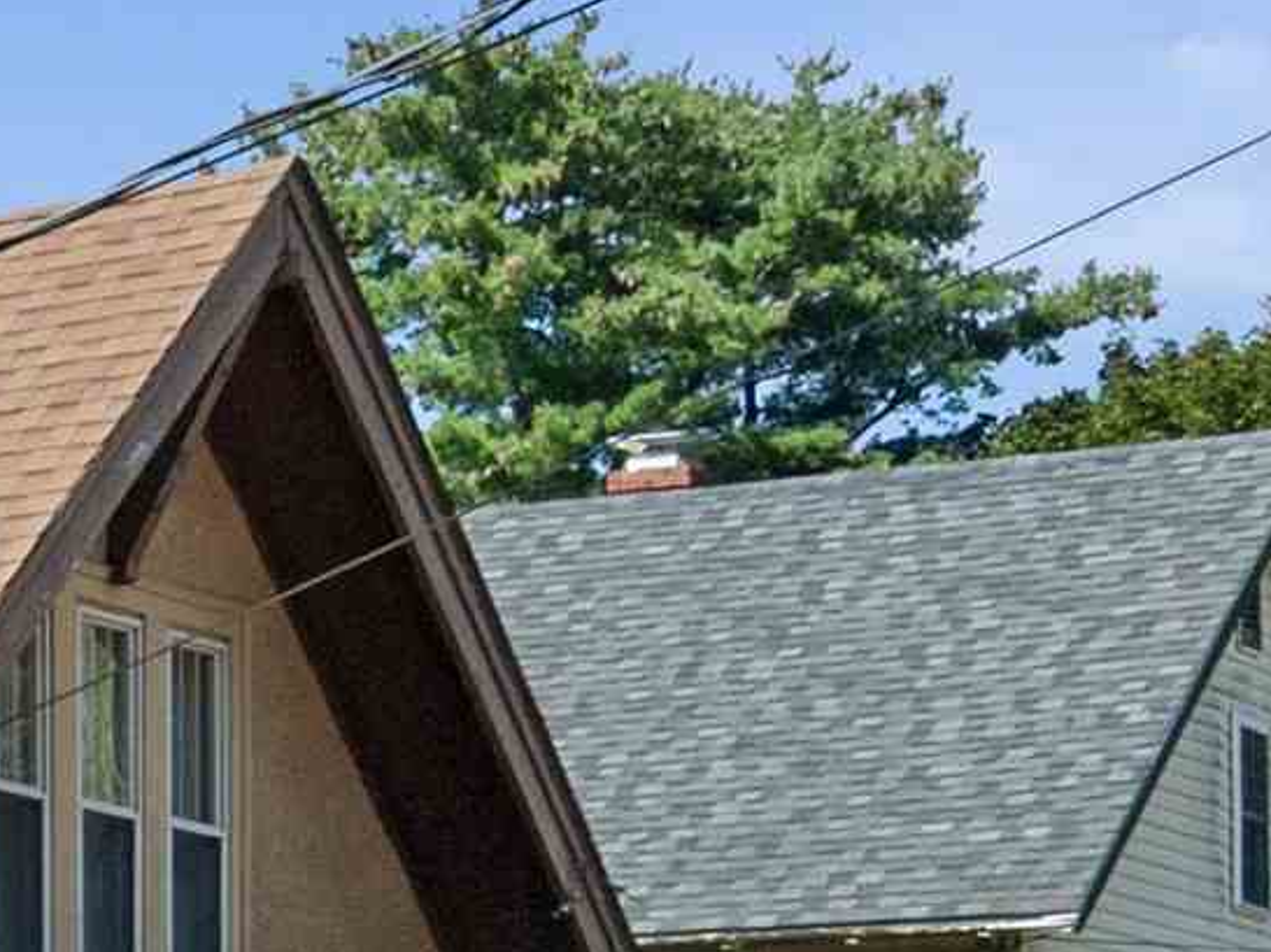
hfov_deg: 9.4
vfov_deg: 7.4
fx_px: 7157
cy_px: 1755
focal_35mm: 195
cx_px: -1443
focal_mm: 24
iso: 200
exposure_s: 1/180
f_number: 11
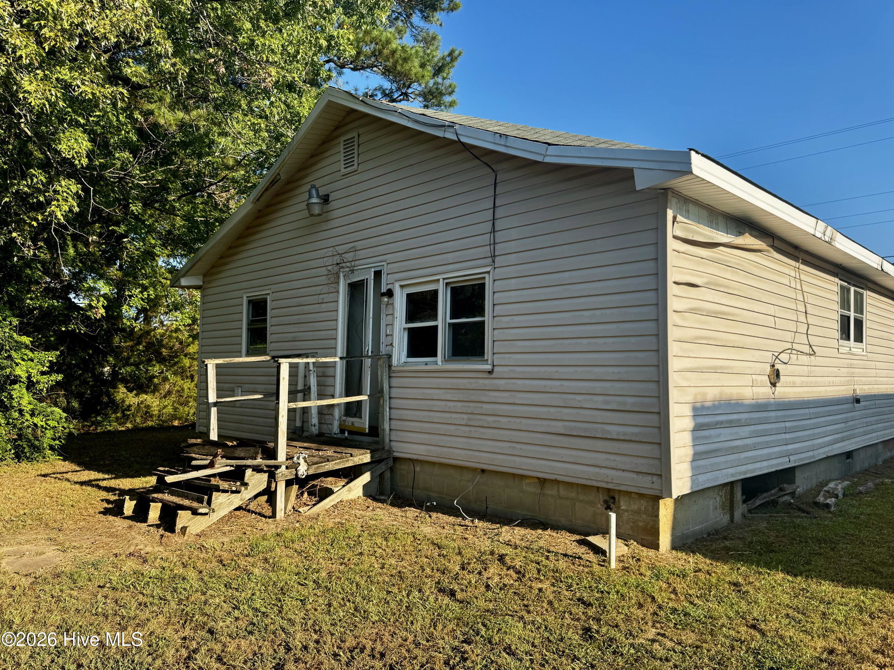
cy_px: 335
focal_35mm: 24
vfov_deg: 56.8
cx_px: 447
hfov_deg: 71.6
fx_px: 620
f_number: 1.78
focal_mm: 6.76
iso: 80
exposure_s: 1/1980
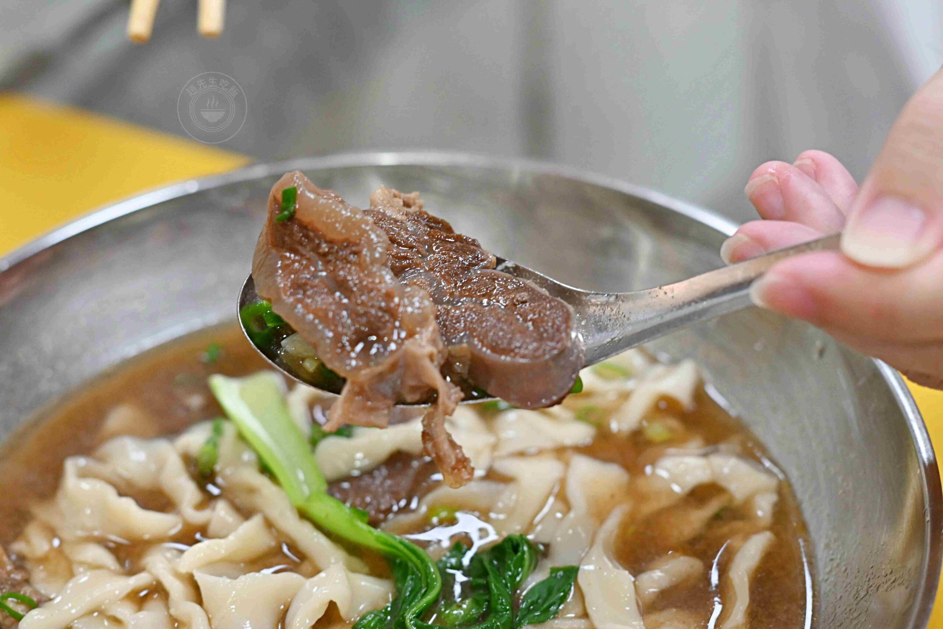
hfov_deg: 27.0
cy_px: 314
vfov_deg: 18.2
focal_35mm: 75
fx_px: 1965
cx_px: 472
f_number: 3.2
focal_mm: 50
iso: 1100
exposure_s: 1/200
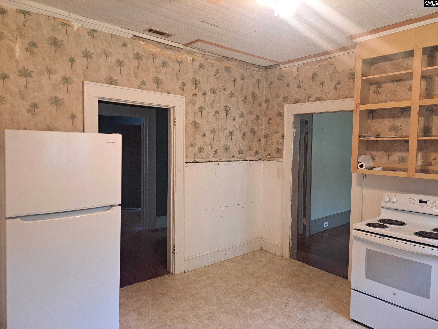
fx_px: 304
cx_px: 219
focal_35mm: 24
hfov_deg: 71.6
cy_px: 164
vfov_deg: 56.8
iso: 160
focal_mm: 5.23
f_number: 1.8
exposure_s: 1/60
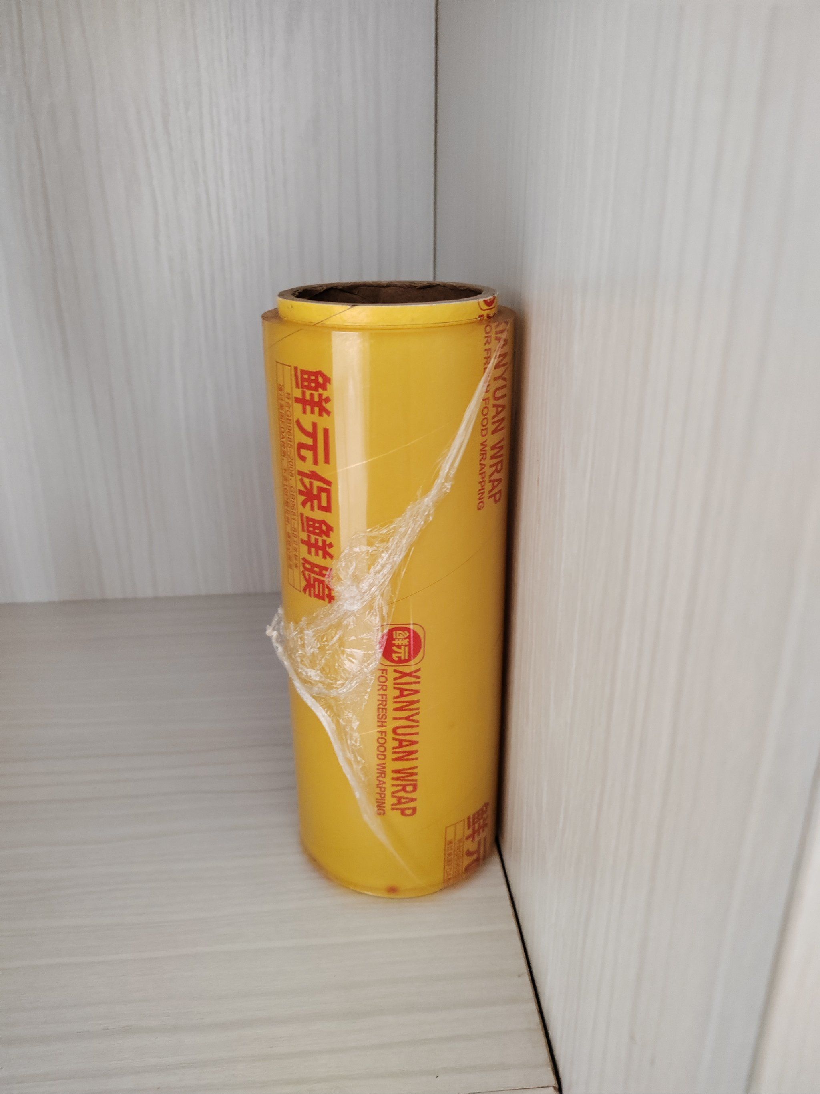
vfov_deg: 65.3
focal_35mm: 27
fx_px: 853
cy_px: 547
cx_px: 410
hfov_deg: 51.4
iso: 5000
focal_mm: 6.14
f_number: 1.8
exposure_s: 1/100
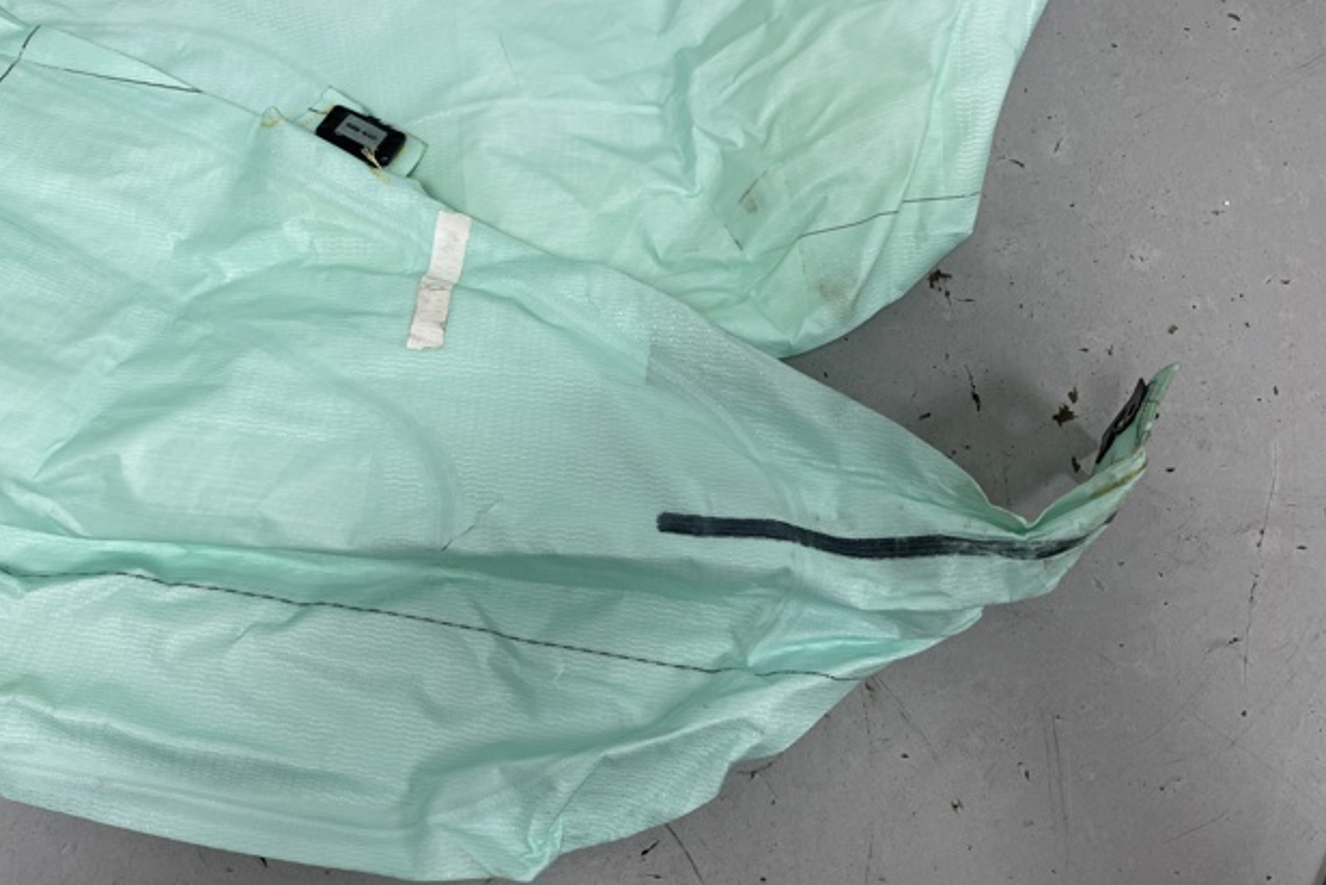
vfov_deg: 48.0
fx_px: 995
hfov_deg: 67.4
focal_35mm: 27
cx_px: 663
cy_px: 444
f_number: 1.6
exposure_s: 1/100
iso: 50
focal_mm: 5.1
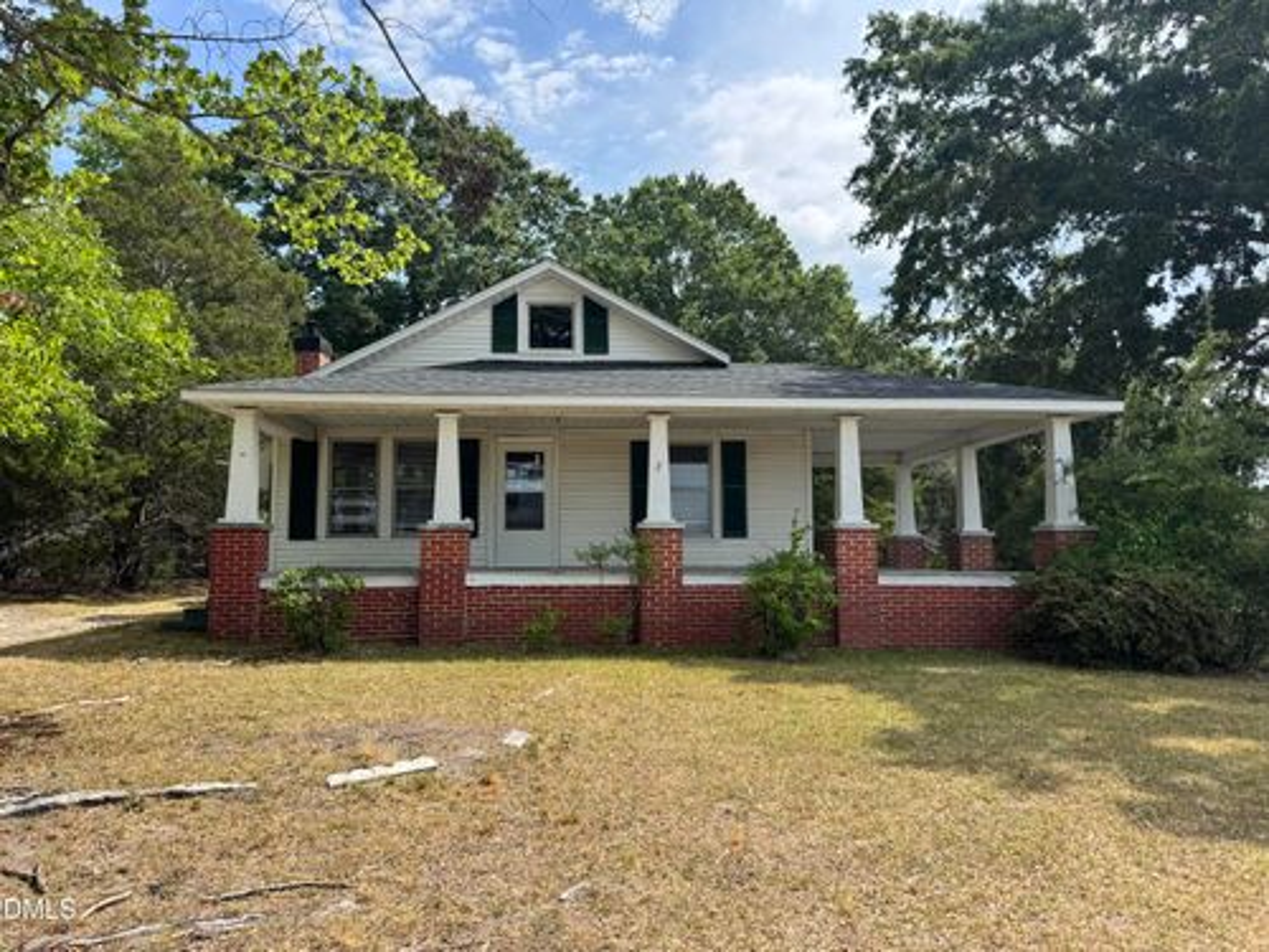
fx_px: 880
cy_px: 476
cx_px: 634
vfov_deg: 56.8
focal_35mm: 24
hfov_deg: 71.6
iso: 80
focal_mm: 6.76
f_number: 1.78
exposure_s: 1/3096
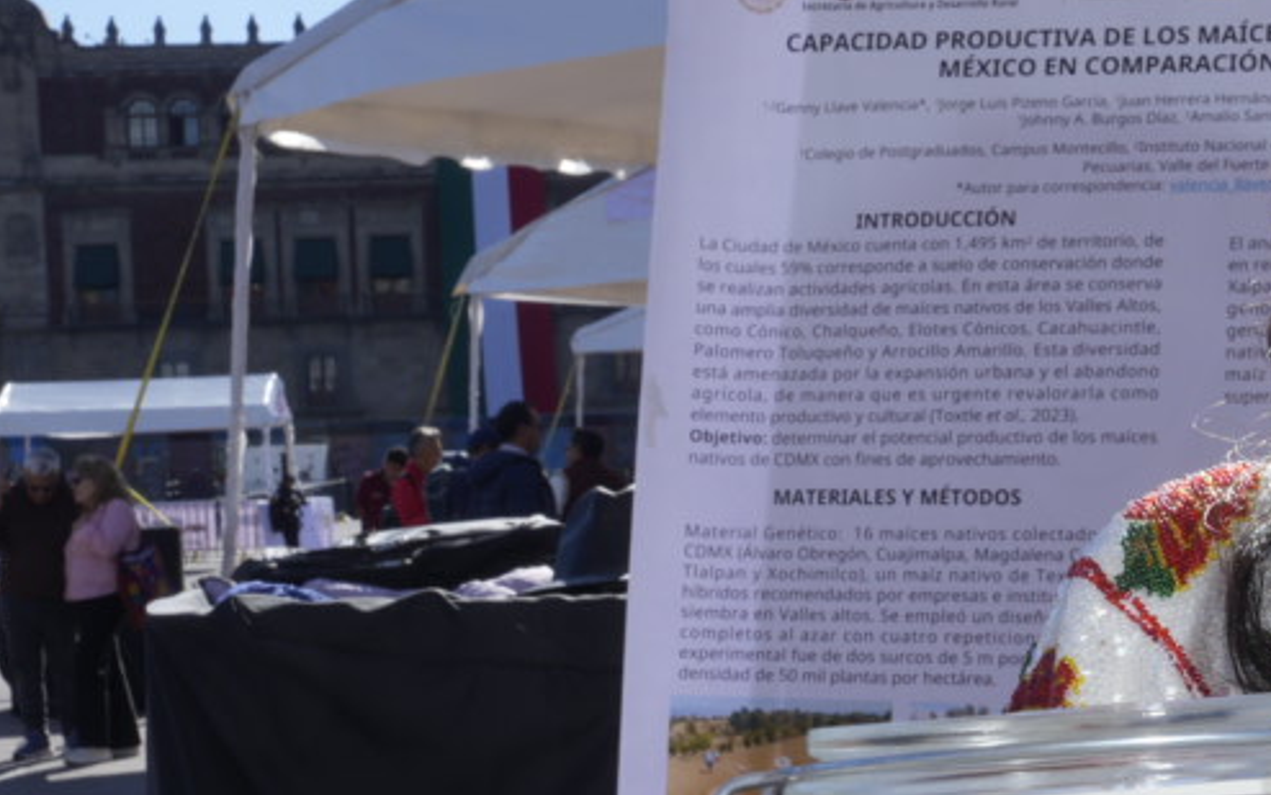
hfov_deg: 24.7
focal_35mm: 80
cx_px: 1245
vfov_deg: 16.2
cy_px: 623
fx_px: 2772
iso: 100
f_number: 16
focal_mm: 24
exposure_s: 1/80
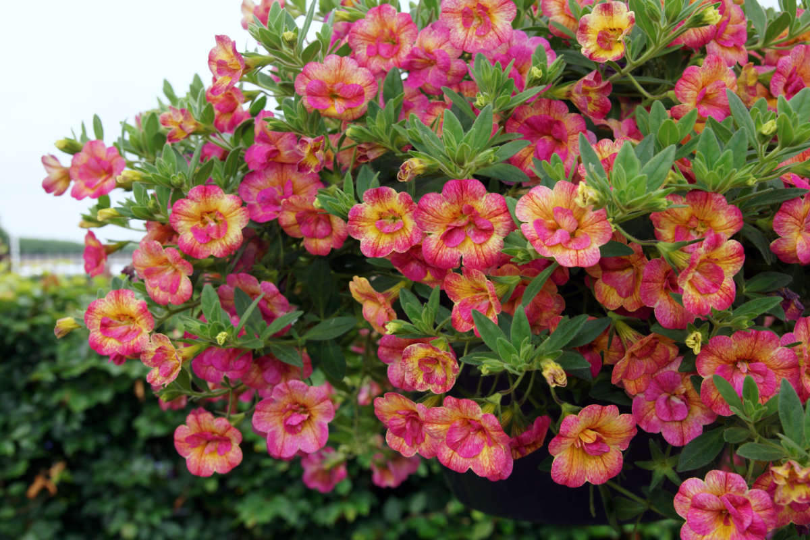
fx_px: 1012
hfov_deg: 43.6
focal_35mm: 45
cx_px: 405
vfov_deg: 29.9
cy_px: 270
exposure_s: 1/60
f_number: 9
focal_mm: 30
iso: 100
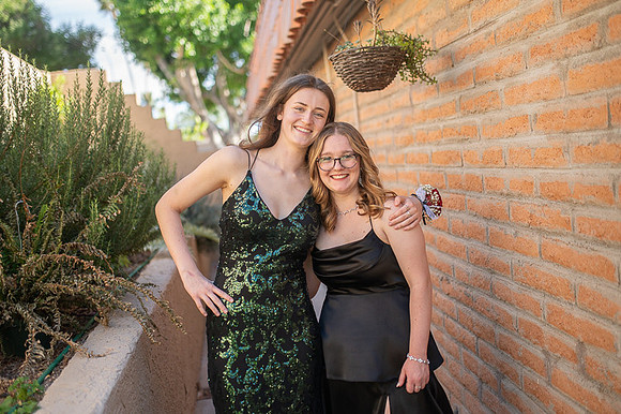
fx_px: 626
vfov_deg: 36.5
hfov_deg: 52.8
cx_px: 310
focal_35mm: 36
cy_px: 207
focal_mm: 35
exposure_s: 1/5000
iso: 400
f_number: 1.4
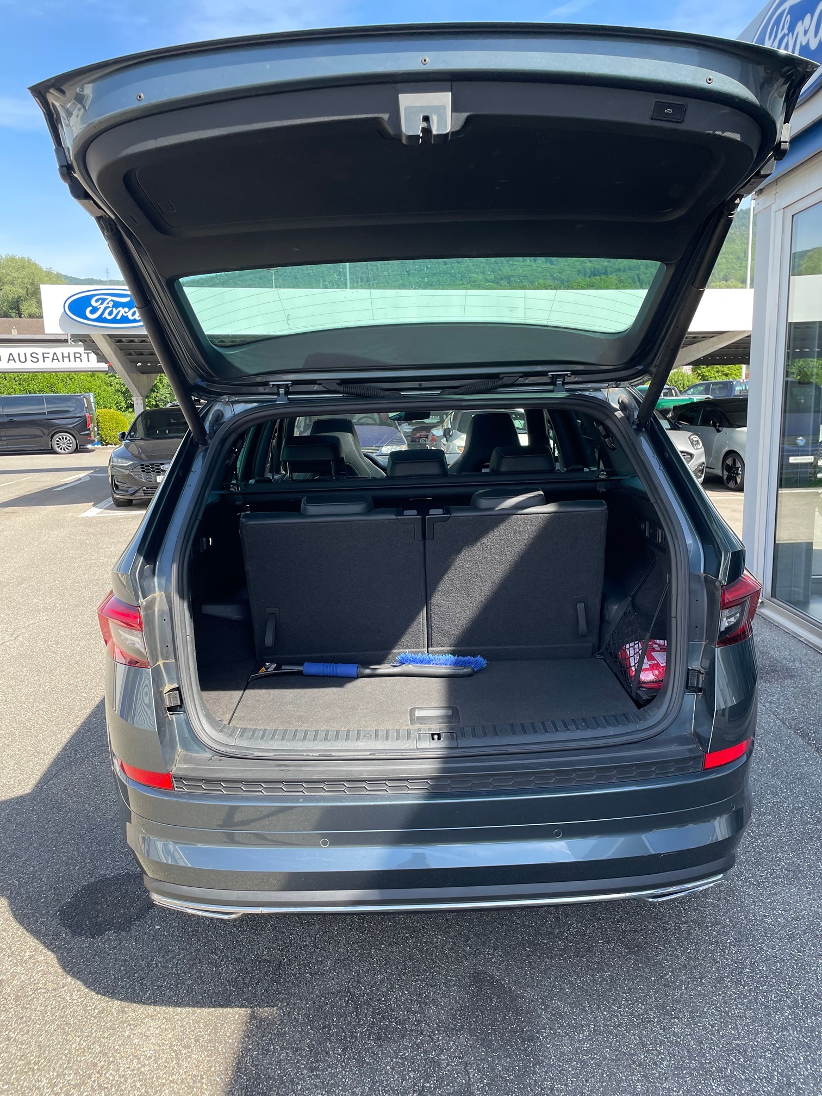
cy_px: 548
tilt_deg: -9.6
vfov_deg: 67.3
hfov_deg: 53.1
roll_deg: +1.6
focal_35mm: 26
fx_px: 823
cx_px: 411
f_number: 1.6
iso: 32
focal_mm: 4.2
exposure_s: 1/475
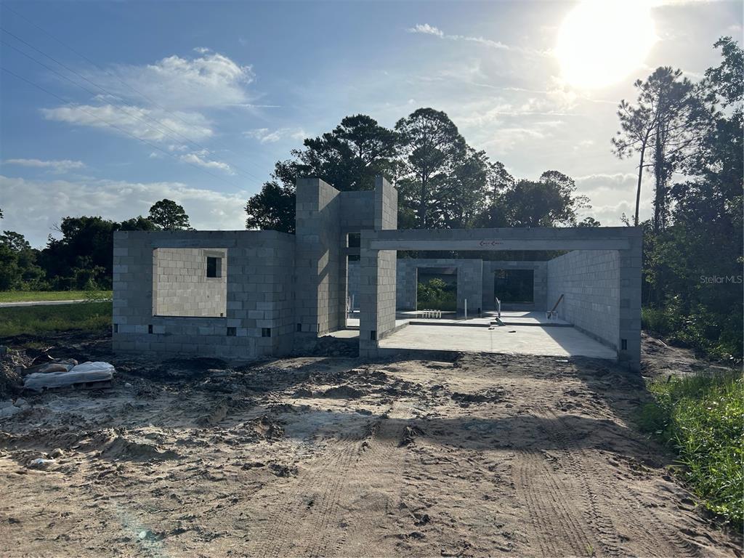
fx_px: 559
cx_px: 372
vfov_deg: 53.1
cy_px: 279
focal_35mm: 26
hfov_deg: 67.3
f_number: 1.5
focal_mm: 5.7
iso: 50
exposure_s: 1/8000
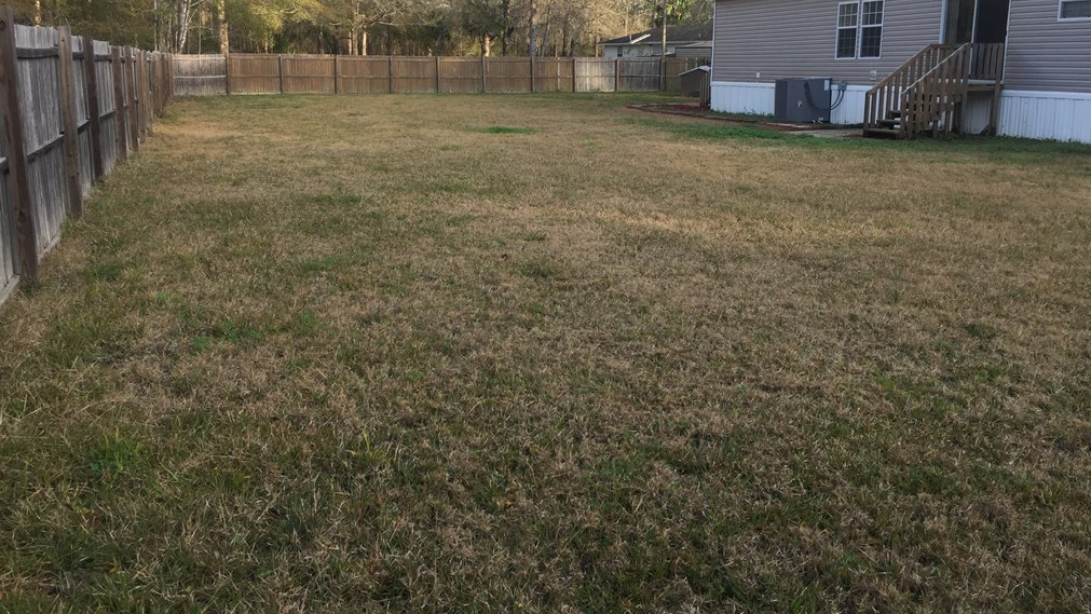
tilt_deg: -10.1
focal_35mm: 32
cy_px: 235
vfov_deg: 36.5
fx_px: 926
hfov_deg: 61.0
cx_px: 544
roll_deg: -1.3
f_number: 2.2
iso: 32
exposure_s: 1/269
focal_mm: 4.15
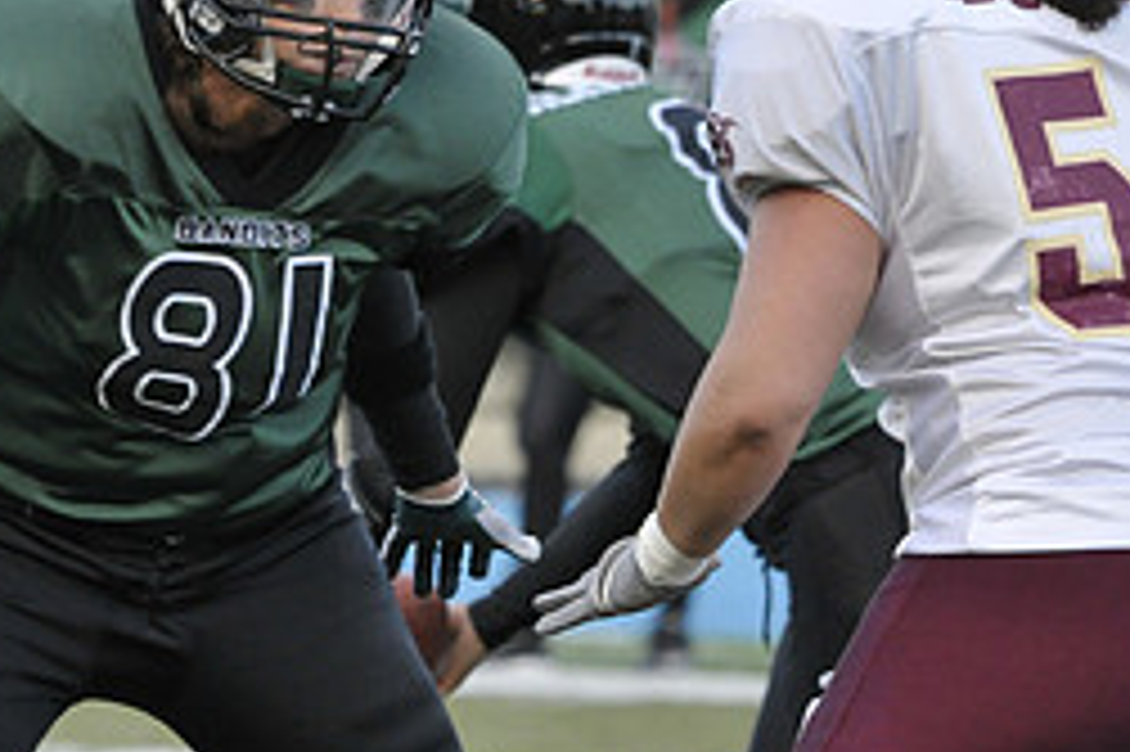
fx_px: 28983
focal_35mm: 924
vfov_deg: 1.5
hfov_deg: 2.2
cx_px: 230
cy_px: 351
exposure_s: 1/1000
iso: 4000
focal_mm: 400
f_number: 10
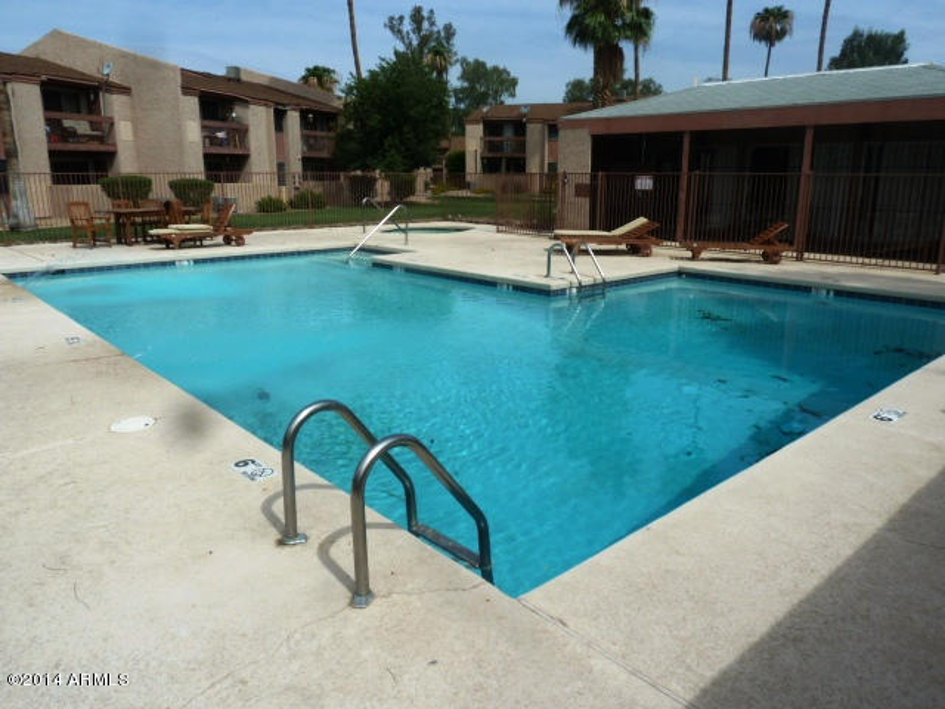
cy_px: 354
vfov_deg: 54.9
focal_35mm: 25
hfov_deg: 69.4
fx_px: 682
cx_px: 472
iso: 80
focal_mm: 4.1
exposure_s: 1/500
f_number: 5.6
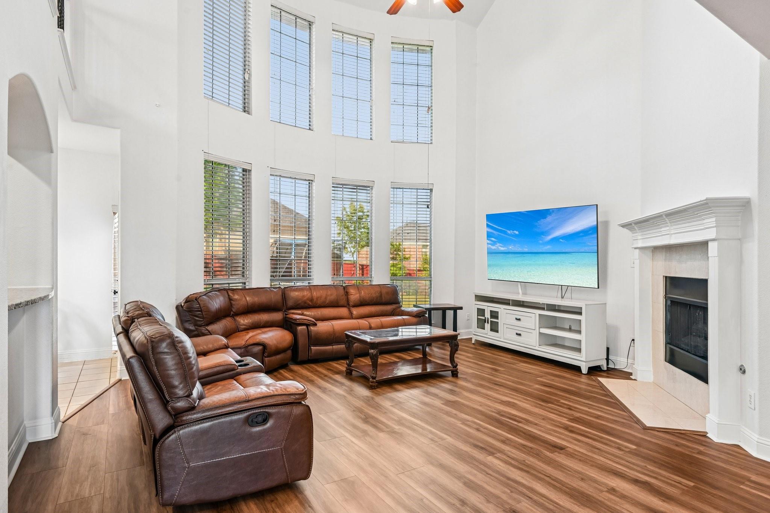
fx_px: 406
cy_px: 256
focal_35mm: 19
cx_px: 385
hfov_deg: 86.9
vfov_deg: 64.5
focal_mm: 19
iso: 400
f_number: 8
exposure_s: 1/6
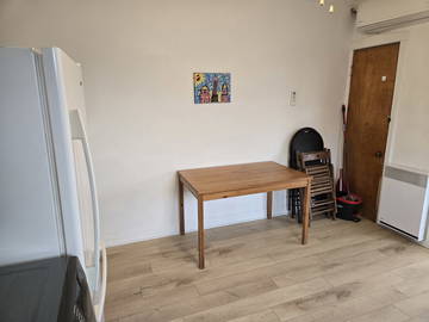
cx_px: 214
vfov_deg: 58.9
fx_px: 285
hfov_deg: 73.9
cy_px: 161
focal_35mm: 23
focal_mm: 5.4
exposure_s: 1/120
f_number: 1.8
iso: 200
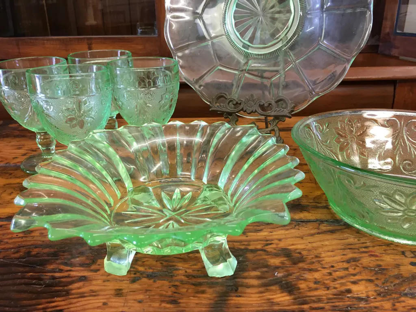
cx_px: 208
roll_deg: +1.1
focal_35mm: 29
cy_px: 156
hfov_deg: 61.7
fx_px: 349
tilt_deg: -20.2
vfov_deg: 48.2
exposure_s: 1/17
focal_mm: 4.15
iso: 50
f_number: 2.2
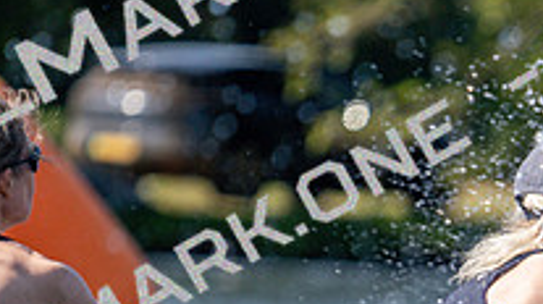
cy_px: 449
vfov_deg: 1.1
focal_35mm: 1123
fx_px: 16155
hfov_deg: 1.9
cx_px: 745
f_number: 6.3
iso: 320
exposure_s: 1/1600
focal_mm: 382
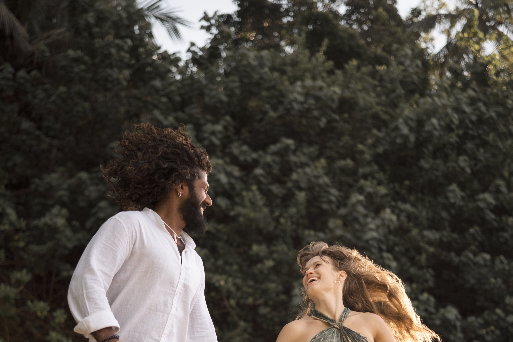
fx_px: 1083
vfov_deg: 17.6
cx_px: 258
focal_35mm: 76
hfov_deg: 26.7
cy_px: 319
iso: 125
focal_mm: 33
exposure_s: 1/2500
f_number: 1.4
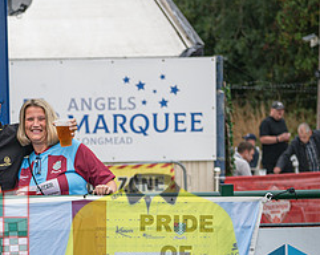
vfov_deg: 11.0
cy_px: 184
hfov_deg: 13.4
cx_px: -62
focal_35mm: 140
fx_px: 1324
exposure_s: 1/2500
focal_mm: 47
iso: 400
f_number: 2.2
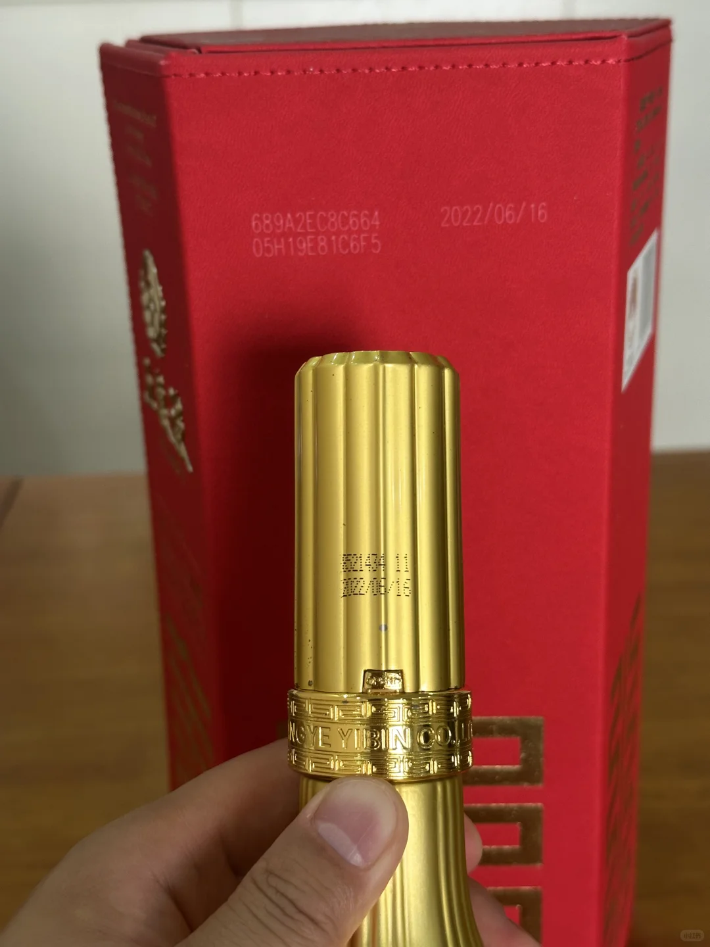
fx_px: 1313
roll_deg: +1.0
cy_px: 474
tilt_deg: -19.8
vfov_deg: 39.7
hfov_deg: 30.3
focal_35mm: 48
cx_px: 355
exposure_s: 1/60
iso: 100
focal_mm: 6.86
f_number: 1.78
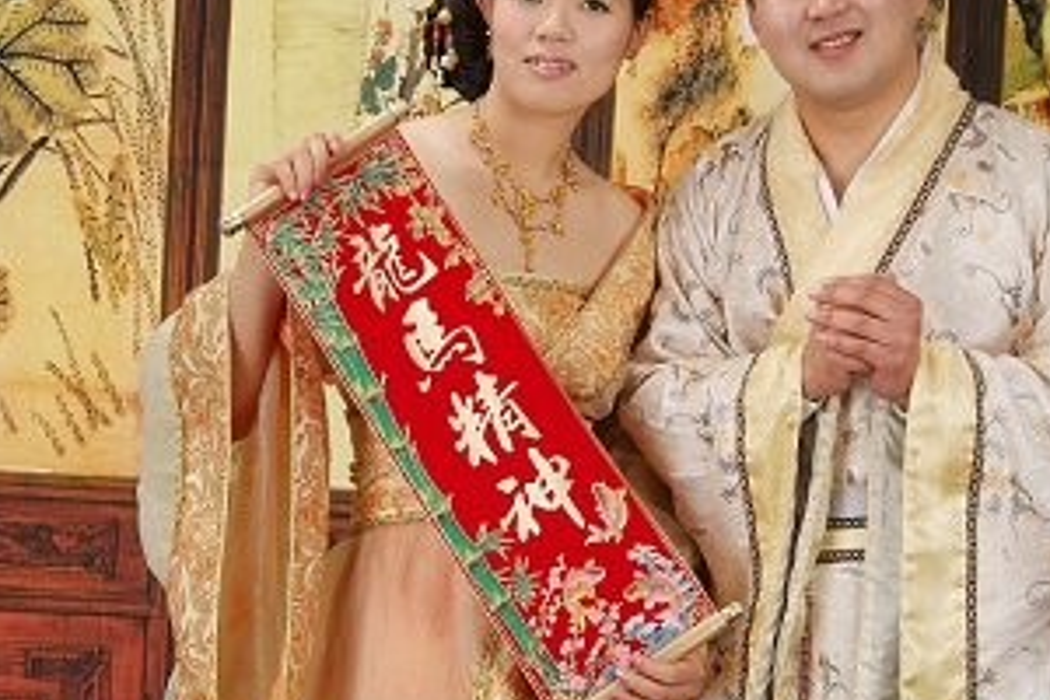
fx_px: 3791
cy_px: 270
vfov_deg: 10.5
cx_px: 620
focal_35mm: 130
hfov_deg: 15.8
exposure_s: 1/125
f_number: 11
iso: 100
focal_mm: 52
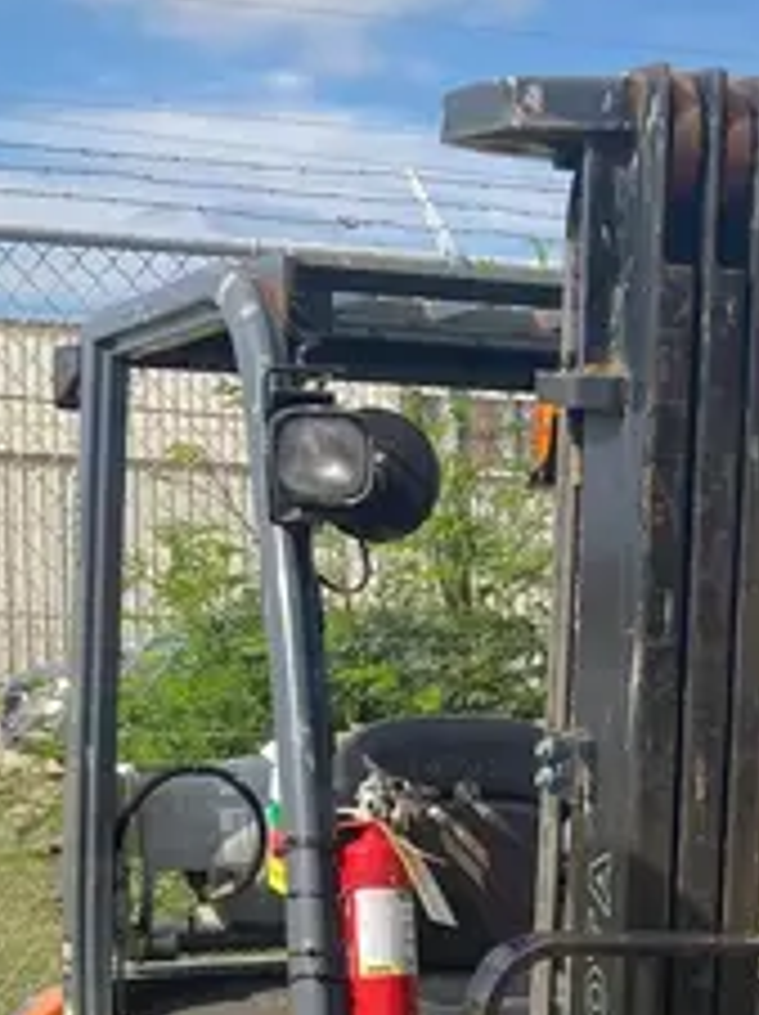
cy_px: 1076
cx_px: 777
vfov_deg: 20.7
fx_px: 2665
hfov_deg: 15.9
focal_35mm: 91
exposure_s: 1/1429
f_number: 1.8
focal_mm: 3.99
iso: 20
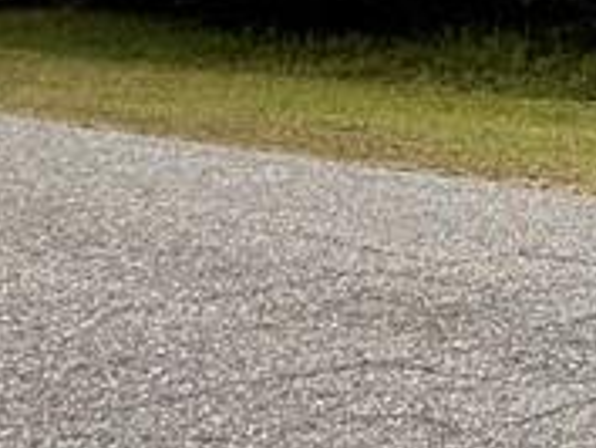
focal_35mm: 81
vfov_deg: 16.1
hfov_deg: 16.4
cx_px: 1280
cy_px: -296
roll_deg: +0.4
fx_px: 1396
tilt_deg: +10.5
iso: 20
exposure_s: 1/2092
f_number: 2.2
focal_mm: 2.22
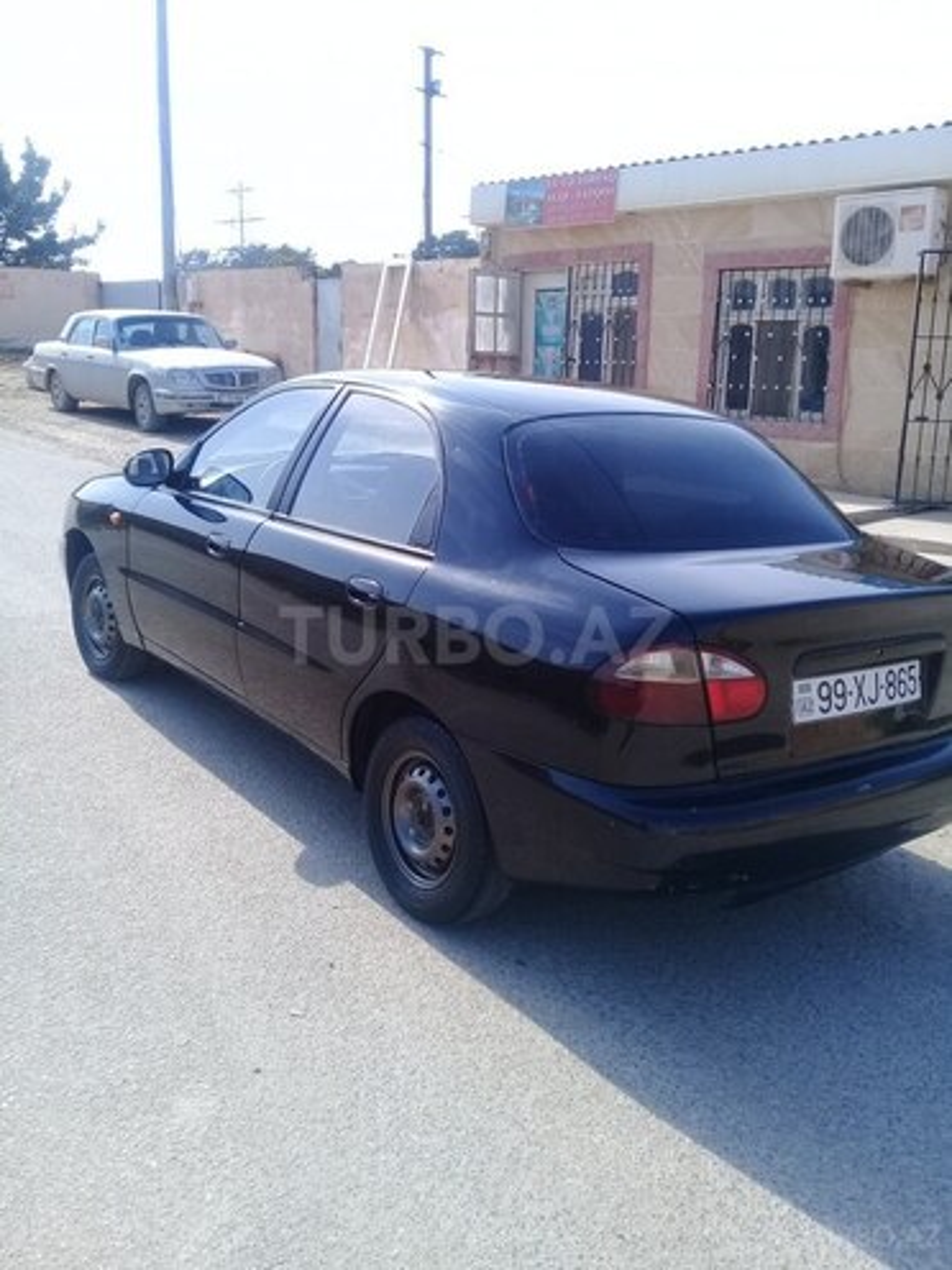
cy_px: 635
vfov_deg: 58.4
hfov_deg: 45.4
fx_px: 1137
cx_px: 476
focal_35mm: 31
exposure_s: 1/710
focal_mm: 3.3
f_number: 2.2
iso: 50
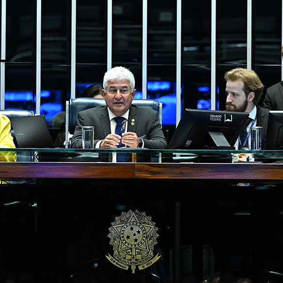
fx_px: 2377
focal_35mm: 257
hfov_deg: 6.8
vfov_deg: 6.8
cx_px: 132
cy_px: 142
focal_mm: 200
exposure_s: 1/125
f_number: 5
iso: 5000
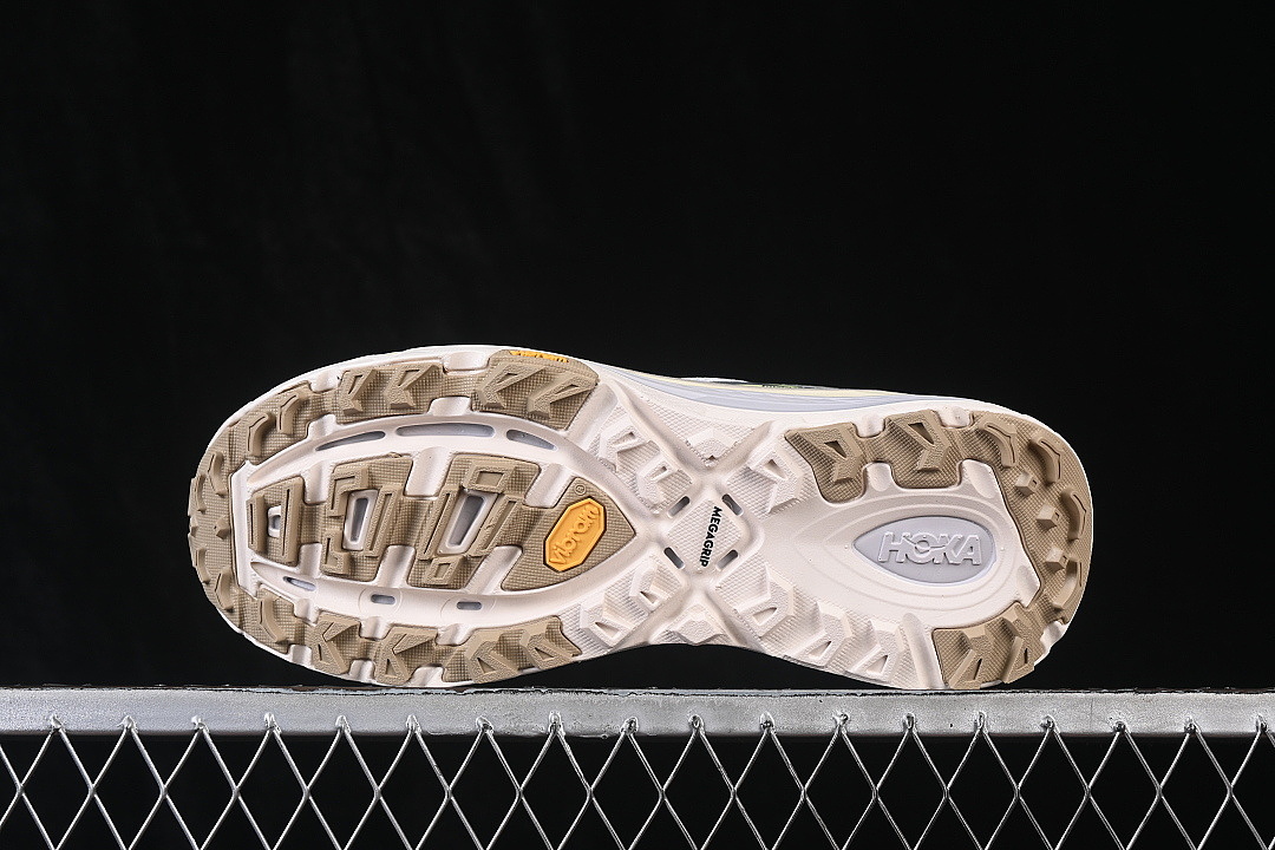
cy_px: 425
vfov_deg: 18.2
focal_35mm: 75
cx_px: 638
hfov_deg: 27.0
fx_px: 2656
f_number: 8
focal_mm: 50
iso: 160
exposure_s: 1/80
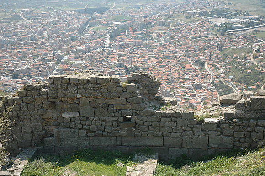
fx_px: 507
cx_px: 132
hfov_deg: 29.3
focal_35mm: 69
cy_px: 88
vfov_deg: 19.7
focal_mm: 46
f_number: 5
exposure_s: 1/640
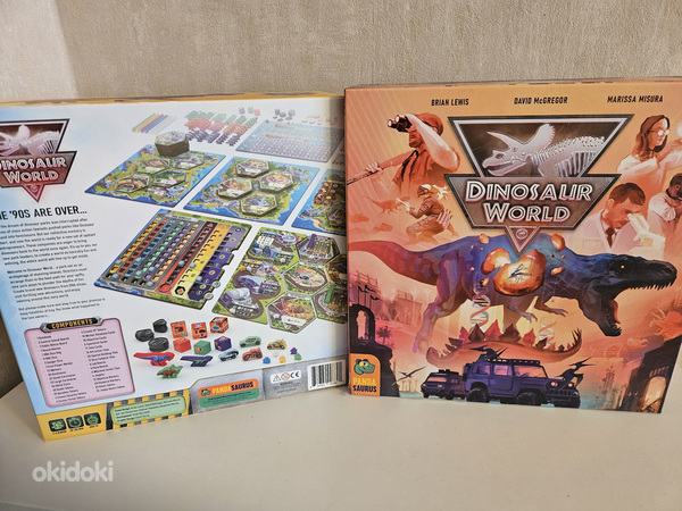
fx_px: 453
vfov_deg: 58.9
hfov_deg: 73.9
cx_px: 341
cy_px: 256
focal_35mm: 23
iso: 500
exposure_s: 1/100
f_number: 1.8
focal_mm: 5.4
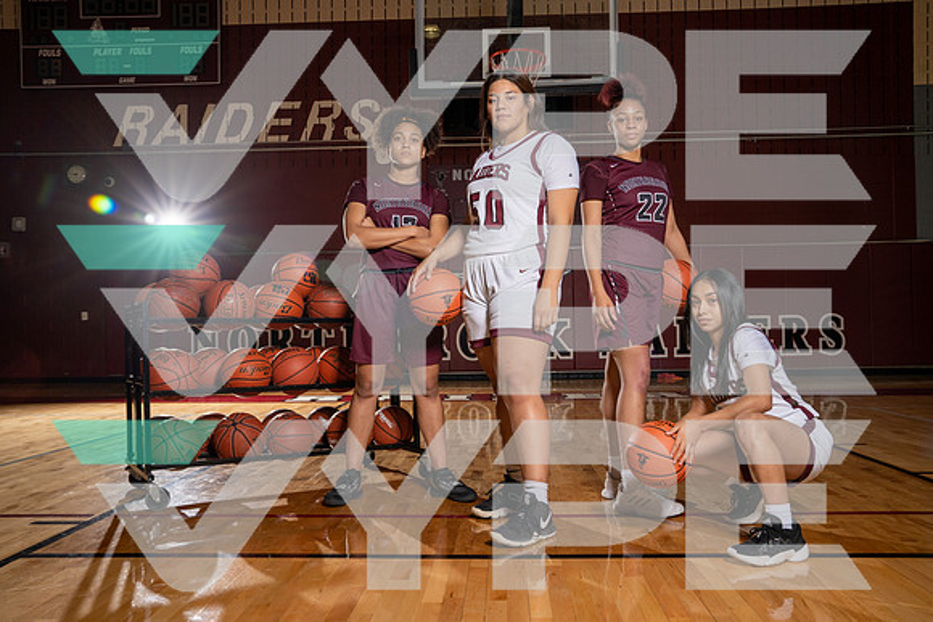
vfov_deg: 42.3
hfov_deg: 60.3
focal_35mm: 31
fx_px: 804
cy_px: 311
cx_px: 466
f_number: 8
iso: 500
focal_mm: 31
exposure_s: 1/250
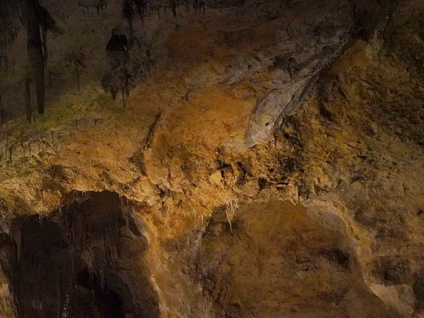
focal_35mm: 73
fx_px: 894
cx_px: 14
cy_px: 359
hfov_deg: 25.5
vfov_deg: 19.2
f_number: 4.5
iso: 12800
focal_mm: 28
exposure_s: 1/100
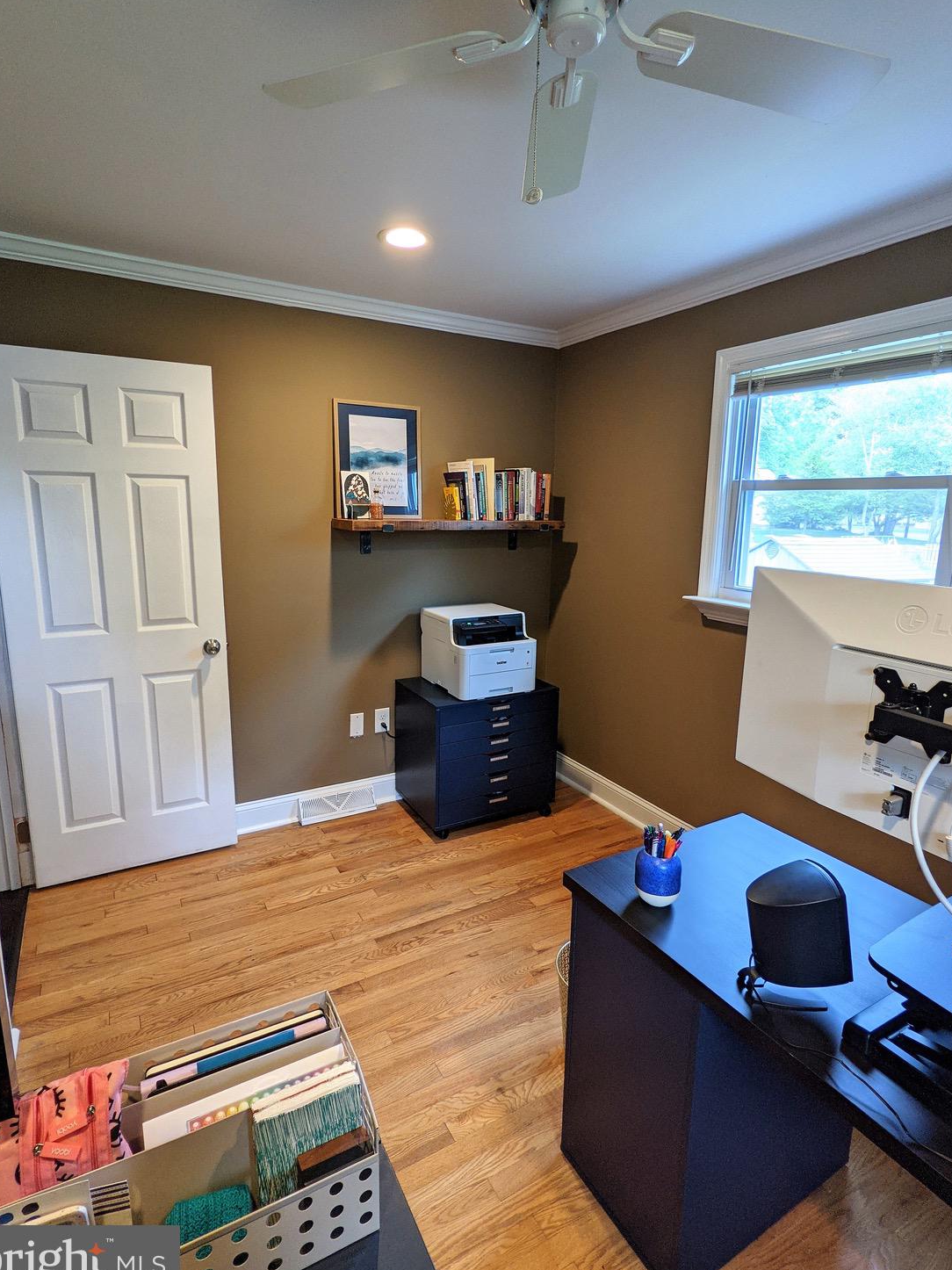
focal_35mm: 17
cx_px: 466
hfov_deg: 74.7
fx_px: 624
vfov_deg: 91.0
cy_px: 623
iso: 50
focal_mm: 2.22
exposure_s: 1/24
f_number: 2.2
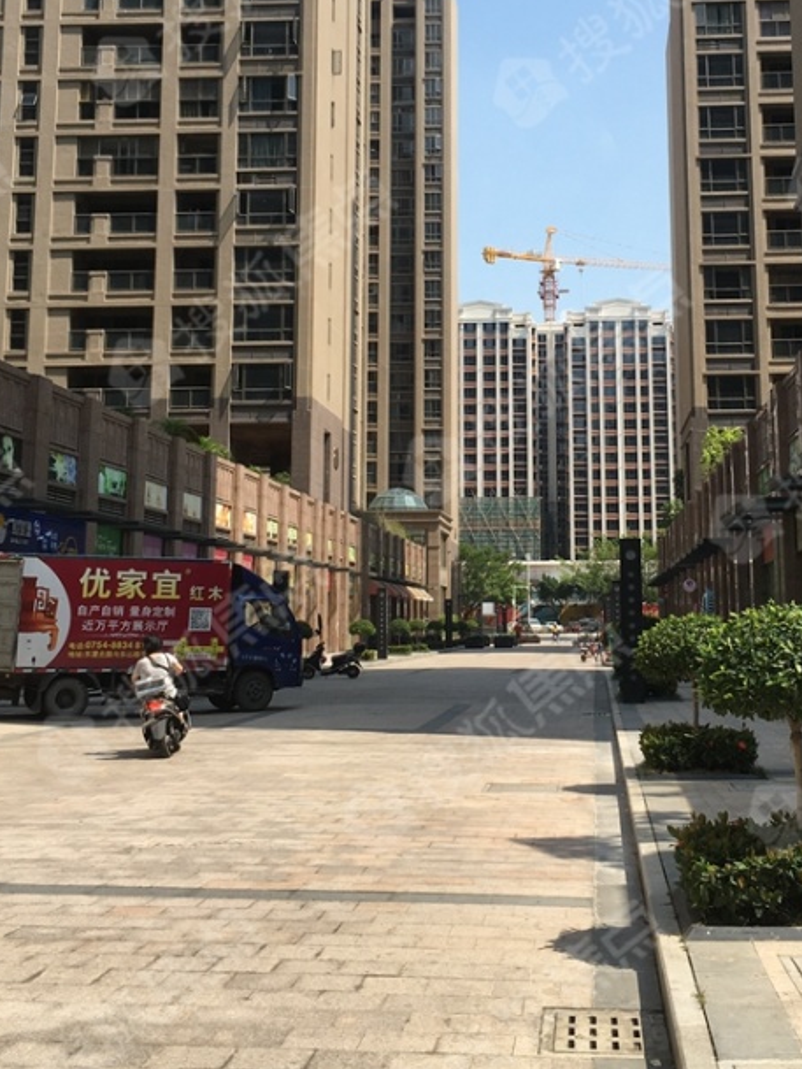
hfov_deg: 30.7
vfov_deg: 40.0
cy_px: 366
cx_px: 512
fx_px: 1451
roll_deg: -1.0
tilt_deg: +10.8
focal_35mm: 47
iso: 25
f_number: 2.2
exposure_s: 1/1148
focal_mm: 4.15
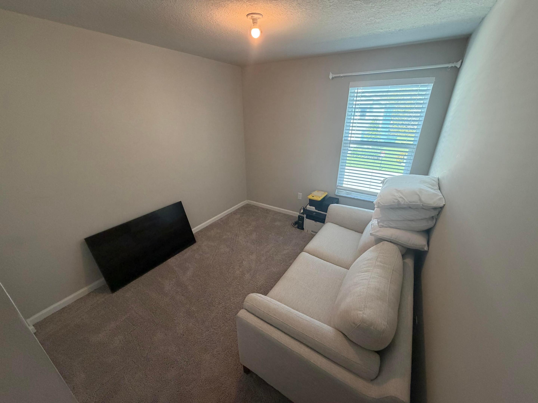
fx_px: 218
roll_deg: +0.4
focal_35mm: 14
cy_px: 202
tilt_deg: -23.0
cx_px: 269
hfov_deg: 102.1
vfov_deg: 85.7
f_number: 2.2
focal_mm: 2.22
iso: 320
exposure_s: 1/120
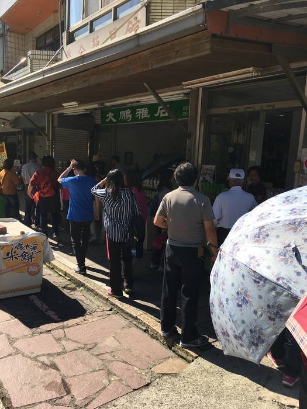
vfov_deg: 61.7
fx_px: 343
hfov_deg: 48.2
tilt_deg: -7.5
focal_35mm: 29
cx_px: 154
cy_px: 204
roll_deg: -3.7
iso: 25
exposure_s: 1/1374
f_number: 2.2
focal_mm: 4.15
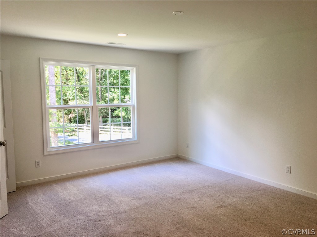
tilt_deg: -5.9
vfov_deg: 48.2
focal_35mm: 29
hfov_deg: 61.7
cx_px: 158
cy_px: 118
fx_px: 266
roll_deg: +1.4
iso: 32
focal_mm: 4.15
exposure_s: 1/60
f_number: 2.2
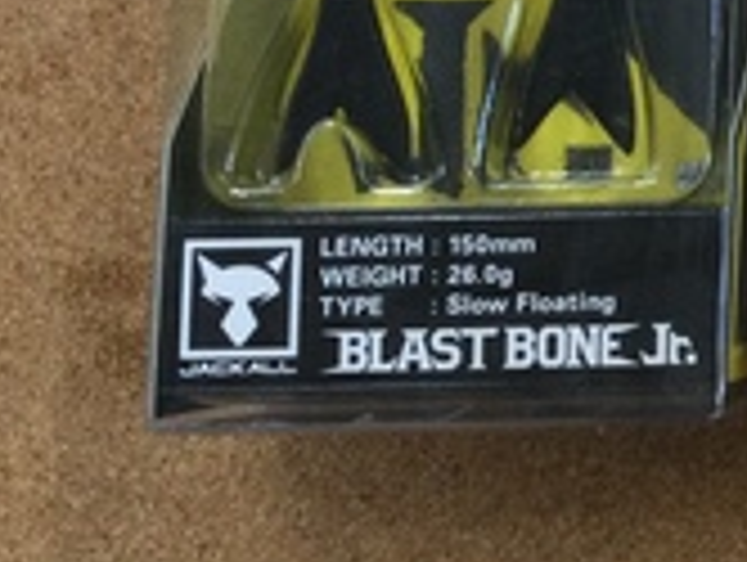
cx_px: 1260
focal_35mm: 112
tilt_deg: -79.5
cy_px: -211
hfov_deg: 15.5
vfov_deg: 12.7
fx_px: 2420
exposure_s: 1/30
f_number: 2.4
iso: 32
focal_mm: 3.3
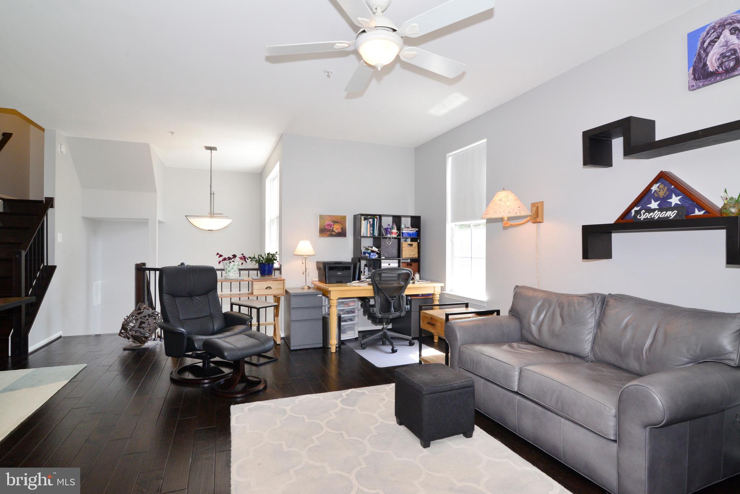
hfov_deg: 86.9
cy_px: 247
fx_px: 391
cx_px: 370
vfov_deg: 64.6
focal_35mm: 19
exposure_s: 1/80
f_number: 10
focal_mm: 19
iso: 1600
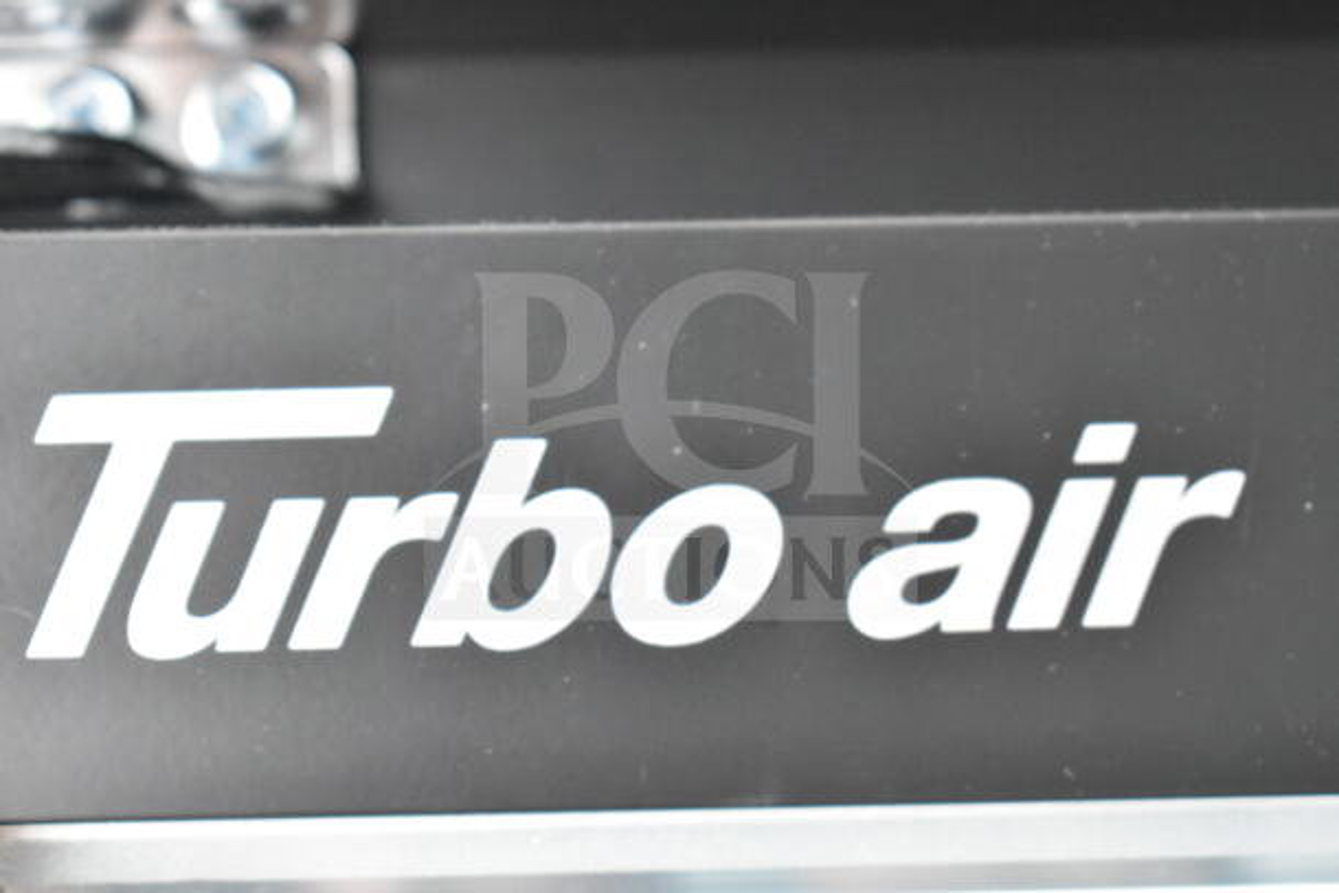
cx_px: 670
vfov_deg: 18.9
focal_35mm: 72
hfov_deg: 28.1
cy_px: 446
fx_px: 2678
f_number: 5.3
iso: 5000
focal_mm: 48
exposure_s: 1/80
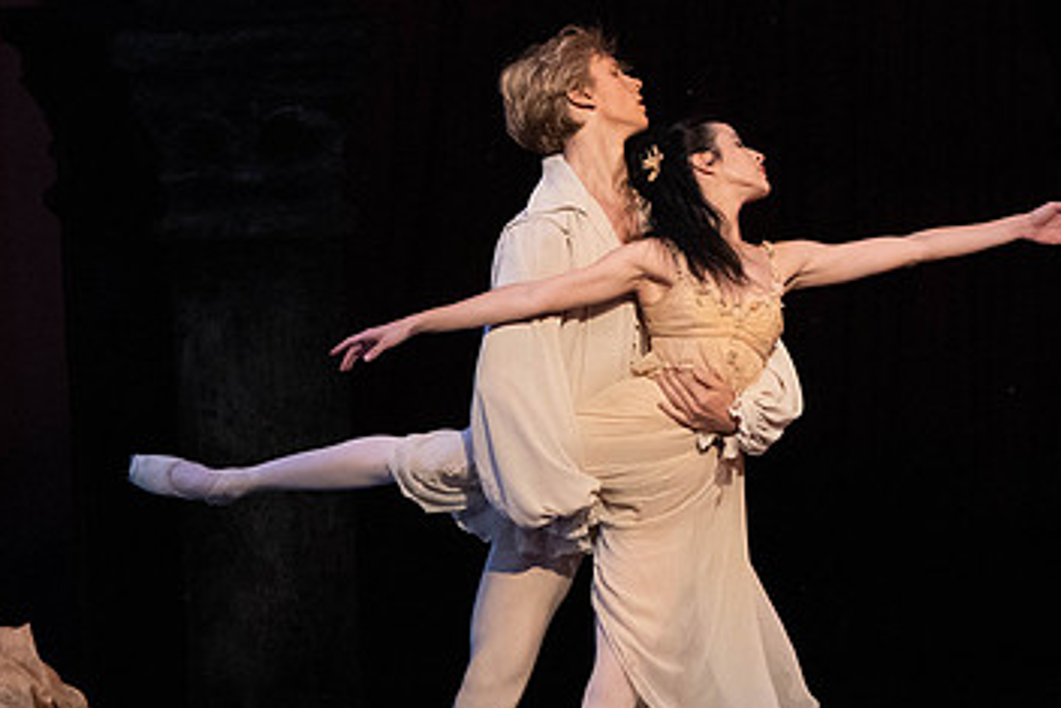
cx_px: 583
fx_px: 19577
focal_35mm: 664
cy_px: 356
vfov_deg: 2.1
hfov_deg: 3.1
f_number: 6.3
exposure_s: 1/320
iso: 6400
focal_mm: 318
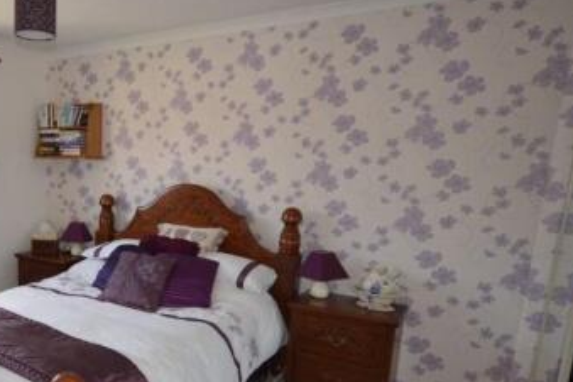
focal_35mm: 29
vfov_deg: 44.4
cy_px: 251
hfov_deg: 59.3
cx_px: 124
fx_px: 462
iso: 400
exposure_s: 1/100
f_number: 4
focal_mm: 10
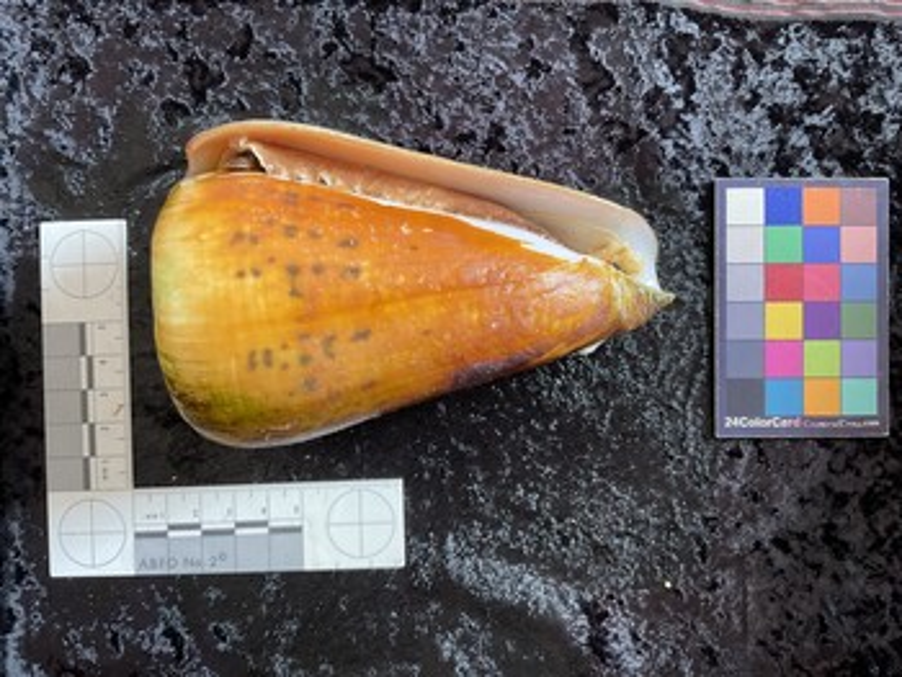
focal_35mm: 29
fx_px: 756
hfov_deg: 61.6
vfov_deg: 48.3
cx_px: 451
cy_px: 338
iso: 40
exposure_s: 1/60
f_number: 1.8
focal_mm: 3
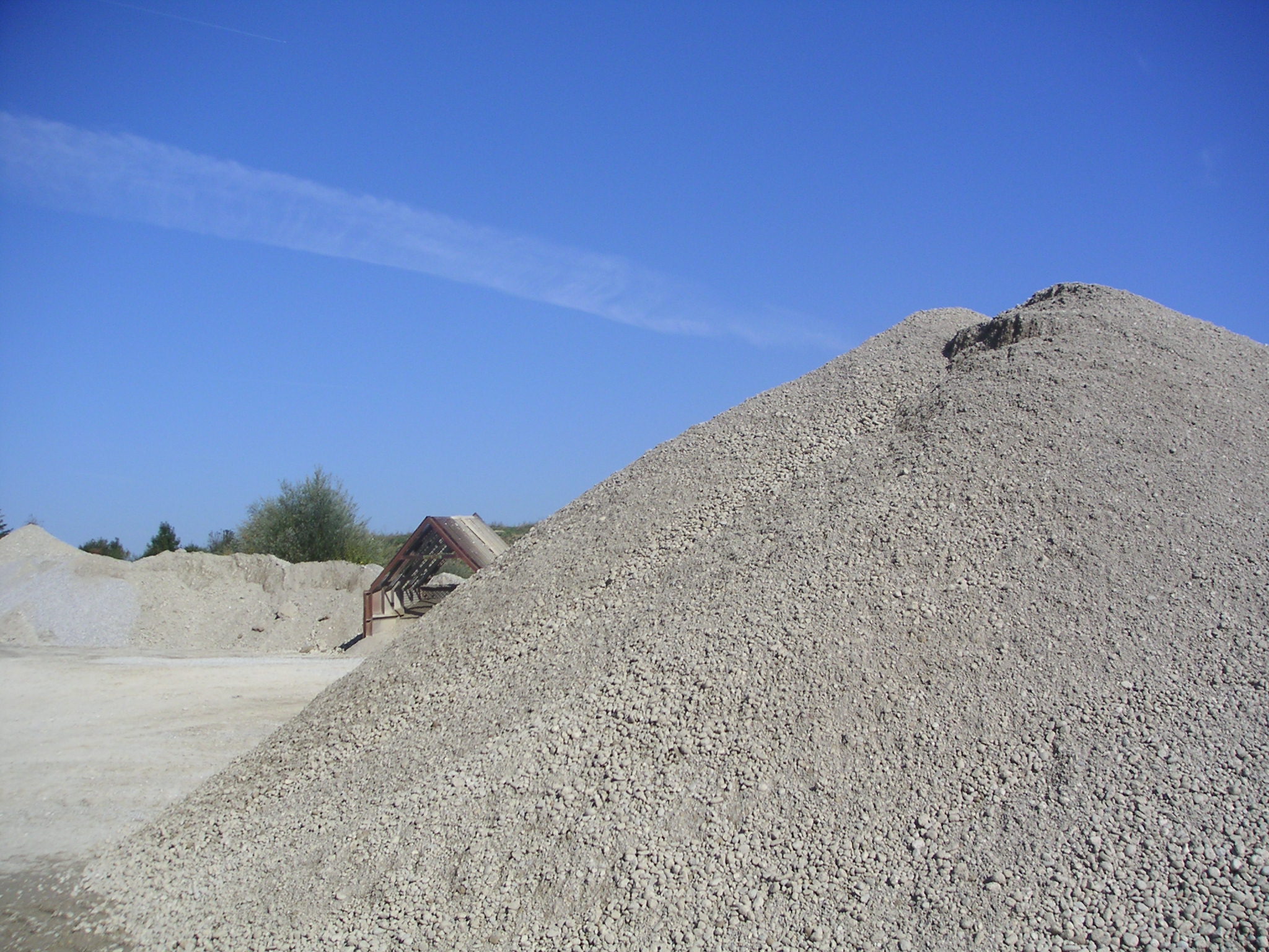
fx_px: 1393
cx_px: 634
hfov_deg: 49.0
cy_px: 476
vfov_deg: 37.7
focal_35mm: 38
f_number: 6.7
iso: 50
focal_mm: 6
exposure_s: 1/250
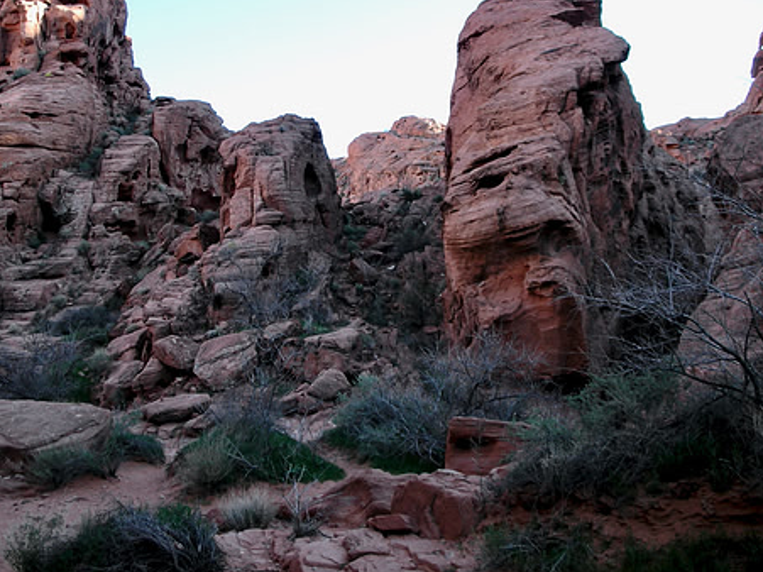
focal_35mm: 45
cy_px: 214
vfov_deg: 32.0
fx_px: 992
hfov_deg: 41.9
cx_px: 299
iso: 50
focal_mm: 5.8
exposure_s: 1/97.6
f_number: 3
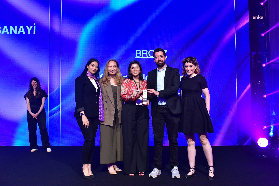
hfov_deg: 58.7
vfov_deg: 41.1
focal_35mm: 32
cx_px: 140
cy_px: 93
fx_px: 248
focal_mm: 32
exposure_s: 1/200
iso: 1250
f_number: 5.6
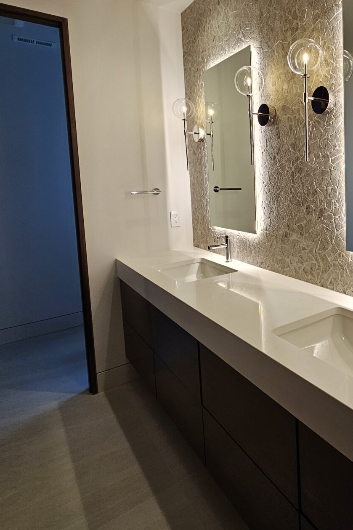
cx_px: 301
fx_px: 324
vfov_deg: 77.8
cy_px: 216
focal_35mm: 22
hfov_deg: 52.0
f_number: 2.2
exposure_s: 1/120
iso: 80
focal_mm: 2.2
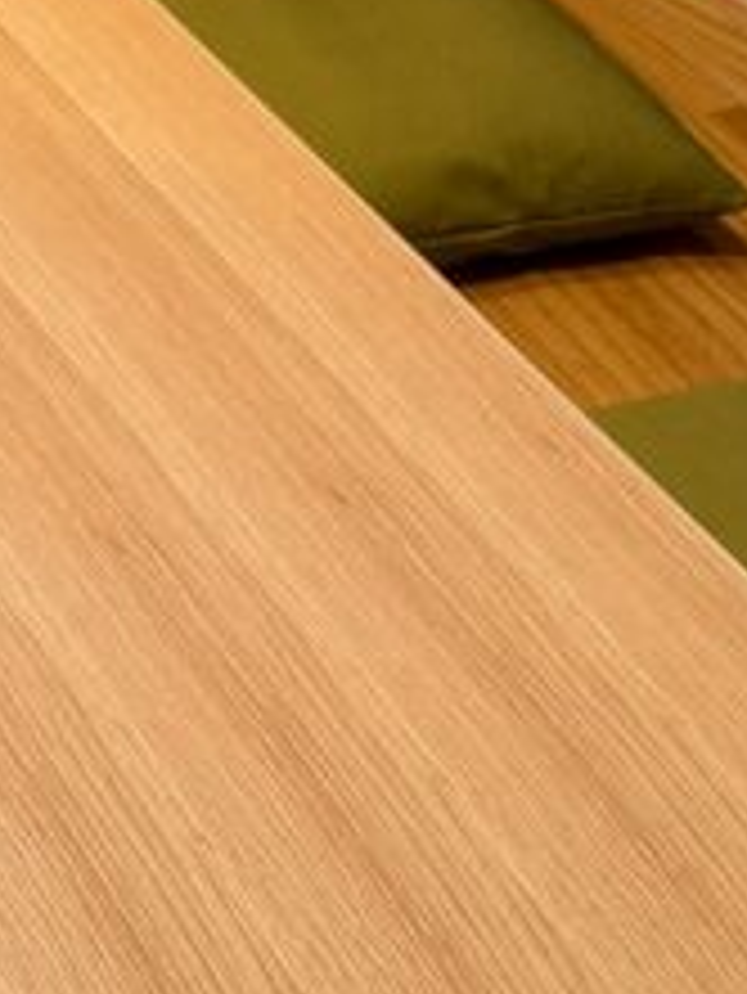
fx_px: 3996
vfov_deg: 14.0
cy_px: 4
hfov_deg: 10.3
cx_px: -387
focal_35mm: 139
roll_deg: +0.7
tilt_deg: -30.2
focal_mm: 6.76
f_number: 1.78
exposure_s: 1/223
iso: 64
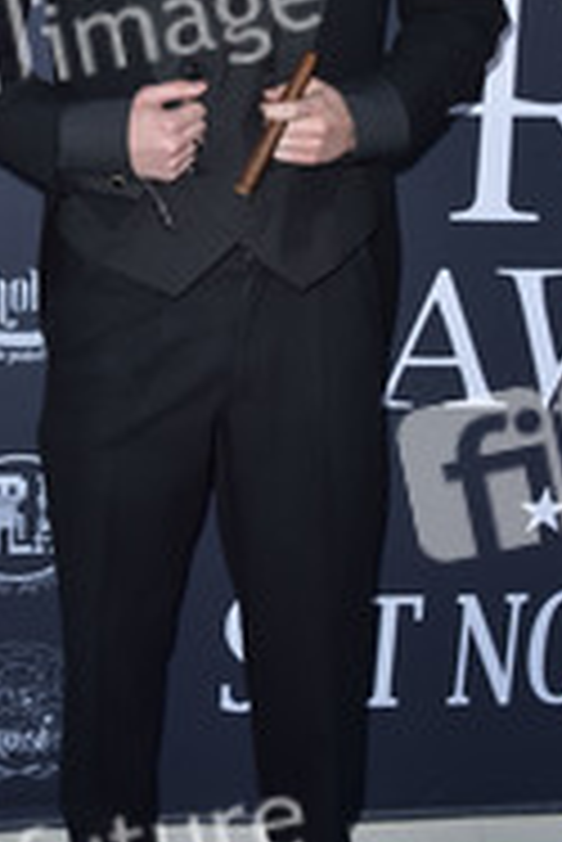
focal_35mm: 77
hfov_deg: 17.7
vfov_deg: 26.0
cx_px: 223
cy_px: 230
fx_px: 1800
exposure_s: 1/250
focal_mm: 36
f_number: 6.3
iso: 400
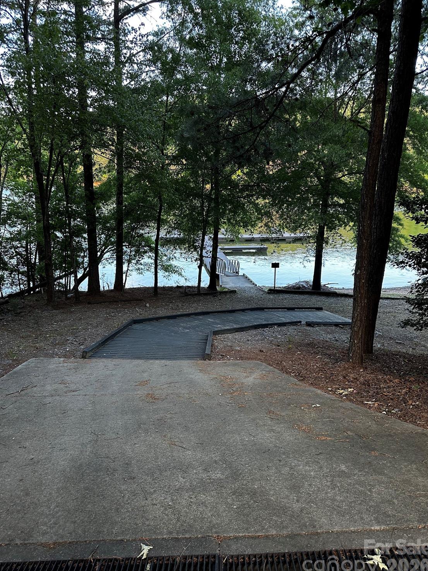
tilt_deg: -14.9
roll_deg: -2.3
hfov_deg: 54.9
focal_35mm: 25
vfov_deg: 69.4
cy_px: 285
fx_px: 412
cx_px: 211
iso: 160
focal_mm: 6.86
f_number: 1.78
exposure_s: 1/121
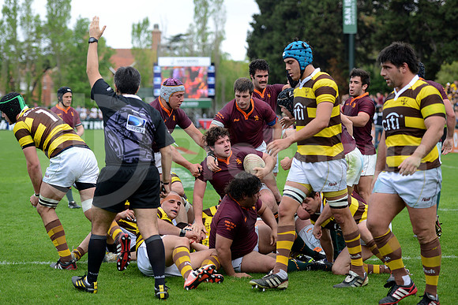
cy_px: 152
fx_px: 1209
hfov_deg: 21.5
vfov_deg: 14.4
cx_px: 229
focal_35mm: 95
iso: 320
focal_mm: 95
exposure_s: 1/640
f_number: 2.8
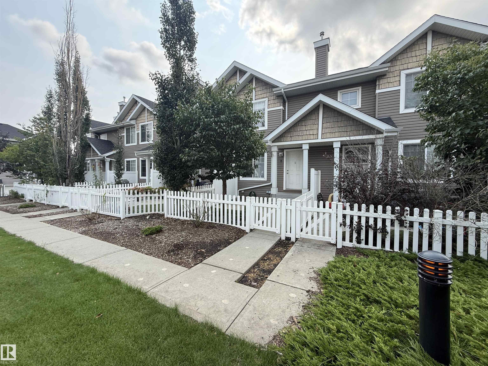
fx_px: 197
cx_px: 244
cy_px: 183
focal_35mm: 14
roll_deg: -0.5
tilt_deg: -0.4
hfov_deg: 102.1
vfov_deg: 85.7
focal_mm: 2.22
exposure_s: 1/726
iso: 50
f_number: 2.2
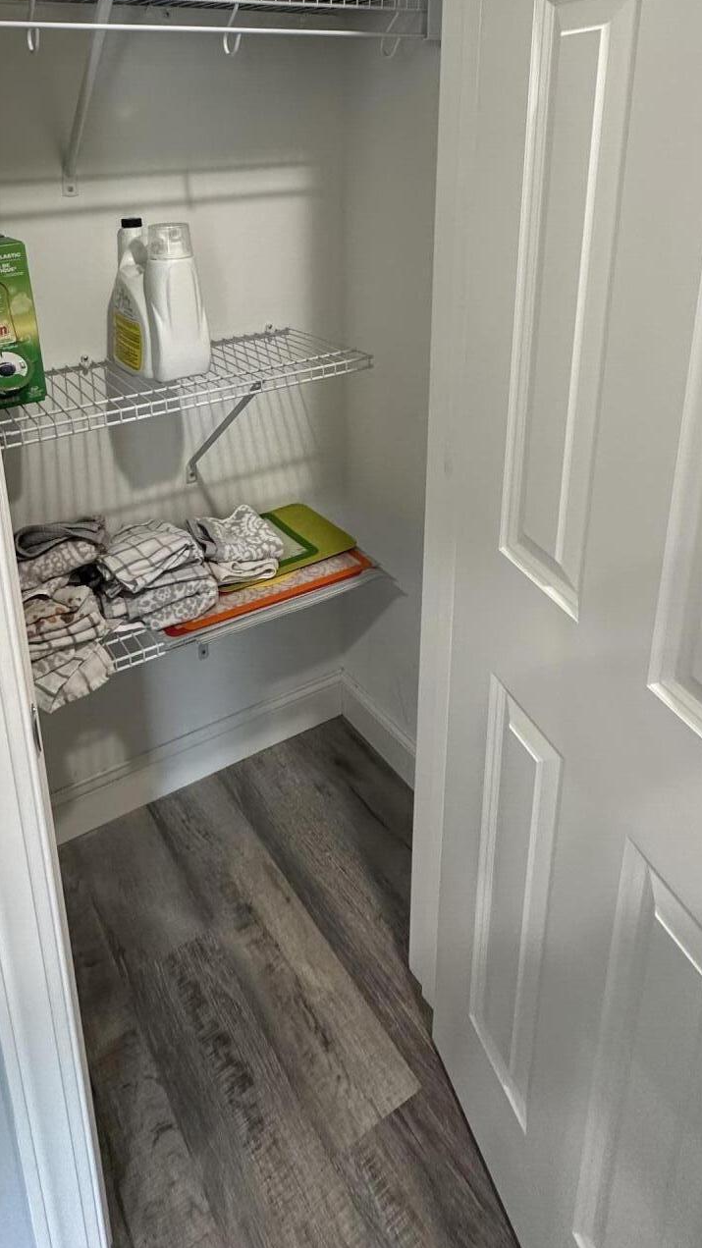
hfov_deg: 47.3
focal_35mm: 24
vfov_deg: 72.4
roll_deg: +1.9
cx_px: 263
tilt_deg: -17.0
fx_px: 794
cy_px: 354
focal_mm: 2.22
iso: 250
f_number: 2.2
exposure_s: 1/60
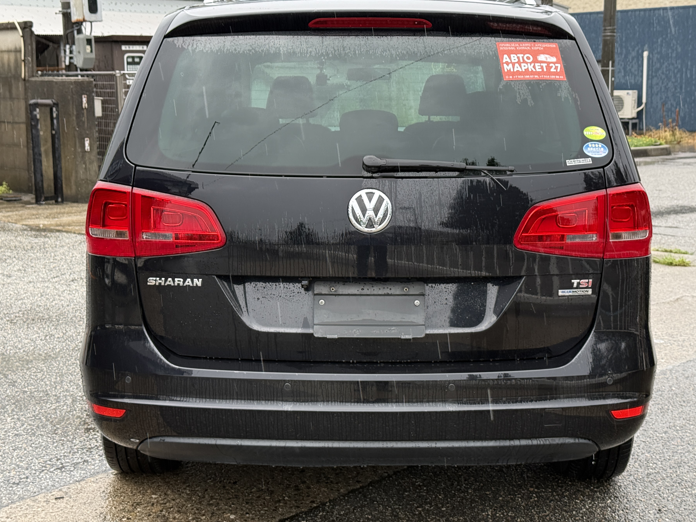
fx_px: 1086
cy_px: 229
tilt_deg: -7.2
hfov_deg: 35.5
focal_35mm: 54
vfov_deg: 27.0
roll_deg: +1.1
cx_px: 372
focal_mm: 6.76
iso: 100
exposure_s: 1/248
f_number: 1.78
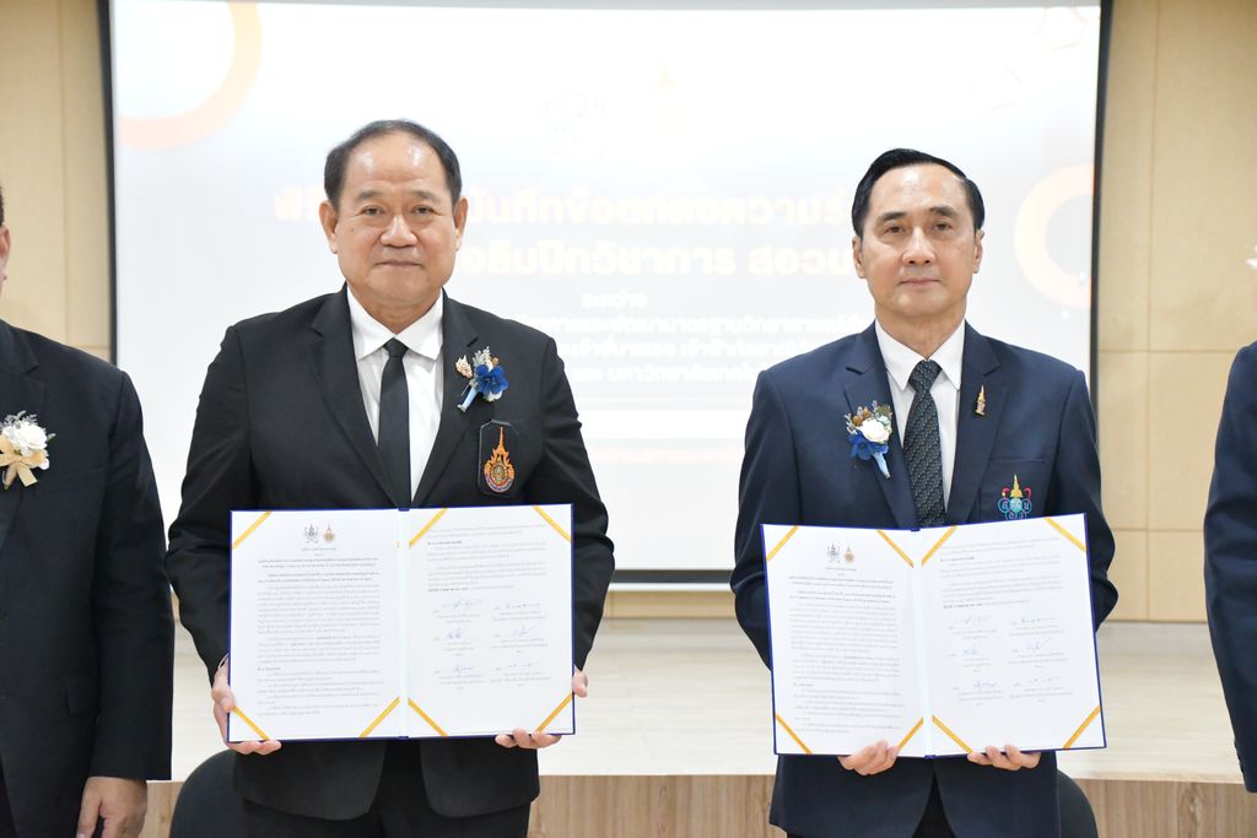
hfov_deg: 23.4
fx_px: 3038
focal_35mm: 87
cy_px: 419
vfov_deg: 15.7
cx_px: 628
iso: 8000
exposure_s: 1/125
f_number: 4.8
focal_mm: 58
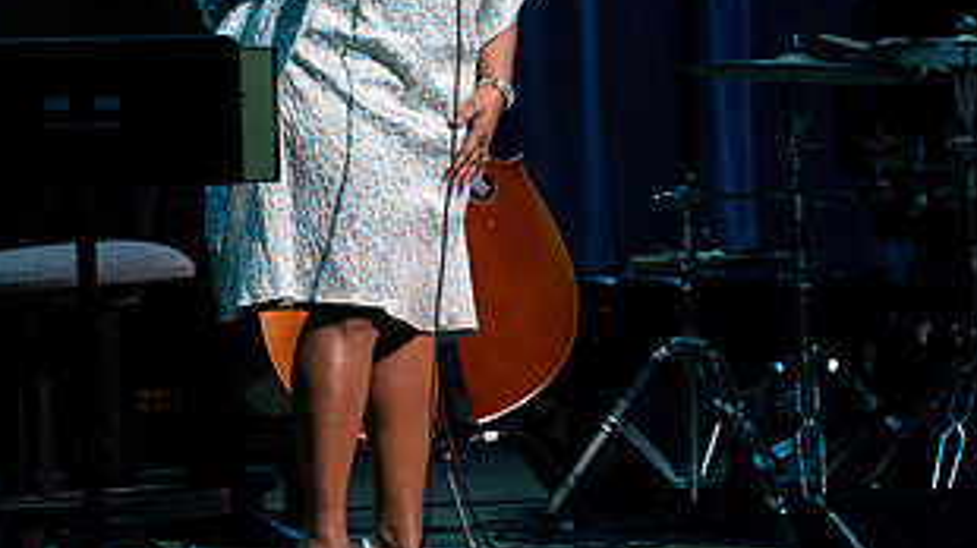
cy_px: -7
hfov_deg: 5.1
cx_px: 93
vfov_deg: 2.9
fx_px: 10979
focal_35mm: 424
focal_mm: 192
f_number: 5.6
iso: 2500
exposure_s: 1/320
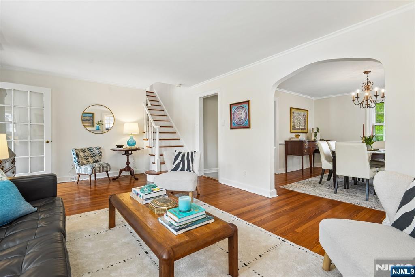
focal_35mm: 16
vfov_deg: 73.7
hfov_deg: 96.8
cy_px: 138
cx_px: 208
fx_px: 184
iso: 400
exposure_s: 1/6
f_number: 8
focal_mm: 16
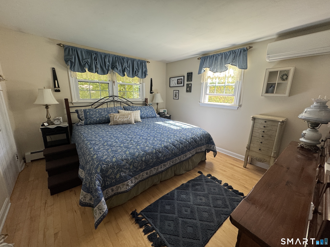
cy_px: 124
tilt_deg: -12.1
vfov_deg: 85.7
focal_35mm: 14
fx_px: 133
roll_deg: -0.9
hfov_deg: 102.1
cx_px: 165
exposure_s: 1/99
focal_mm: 2.22
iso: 160
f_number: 2.2
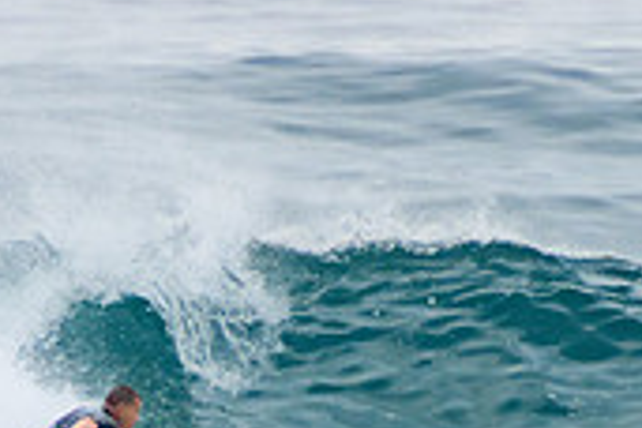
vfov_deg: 0.7
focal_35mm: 1861
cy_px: 662
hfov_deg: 1.1
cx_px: 229
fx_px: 33185
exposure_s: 1/1250
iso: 500
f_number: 5.6
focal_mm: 400
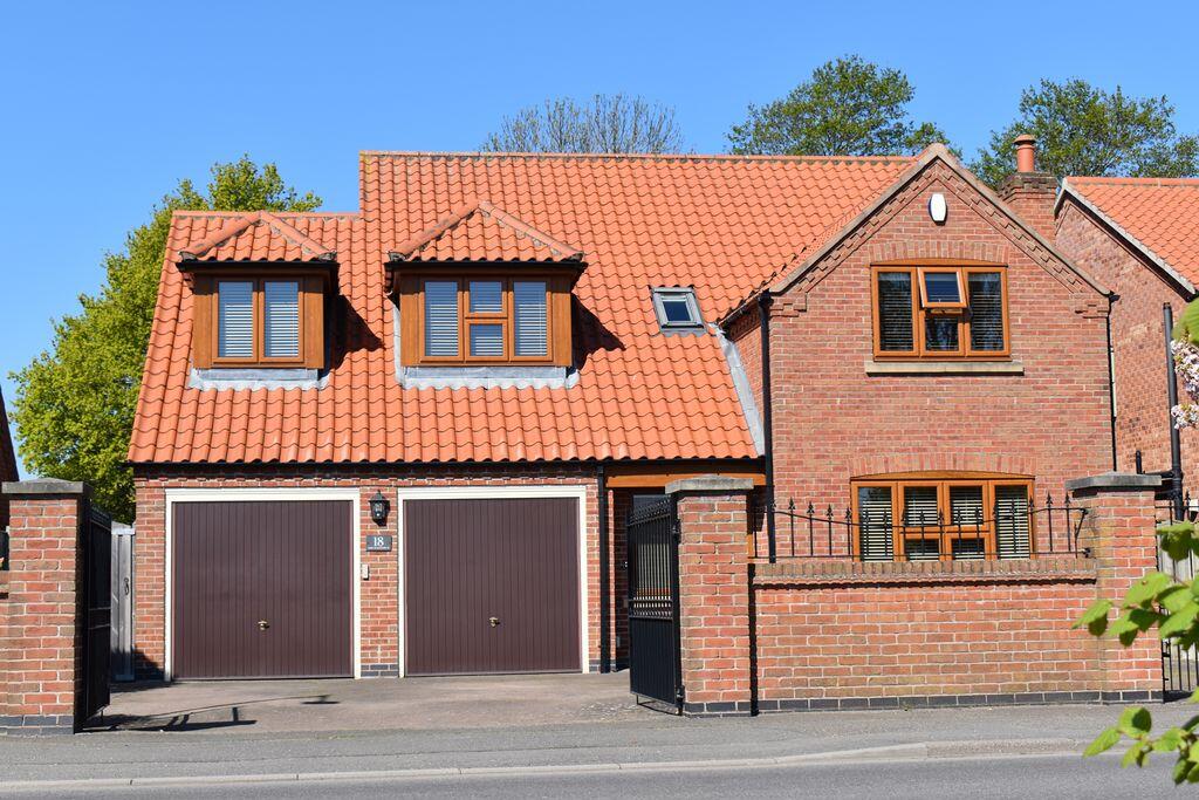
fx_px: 1699
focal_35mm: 51
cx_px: 600
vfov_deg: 26.5
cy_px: 400
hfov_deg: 38.9
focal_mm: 34
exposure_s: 1/320
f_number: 9
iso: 100
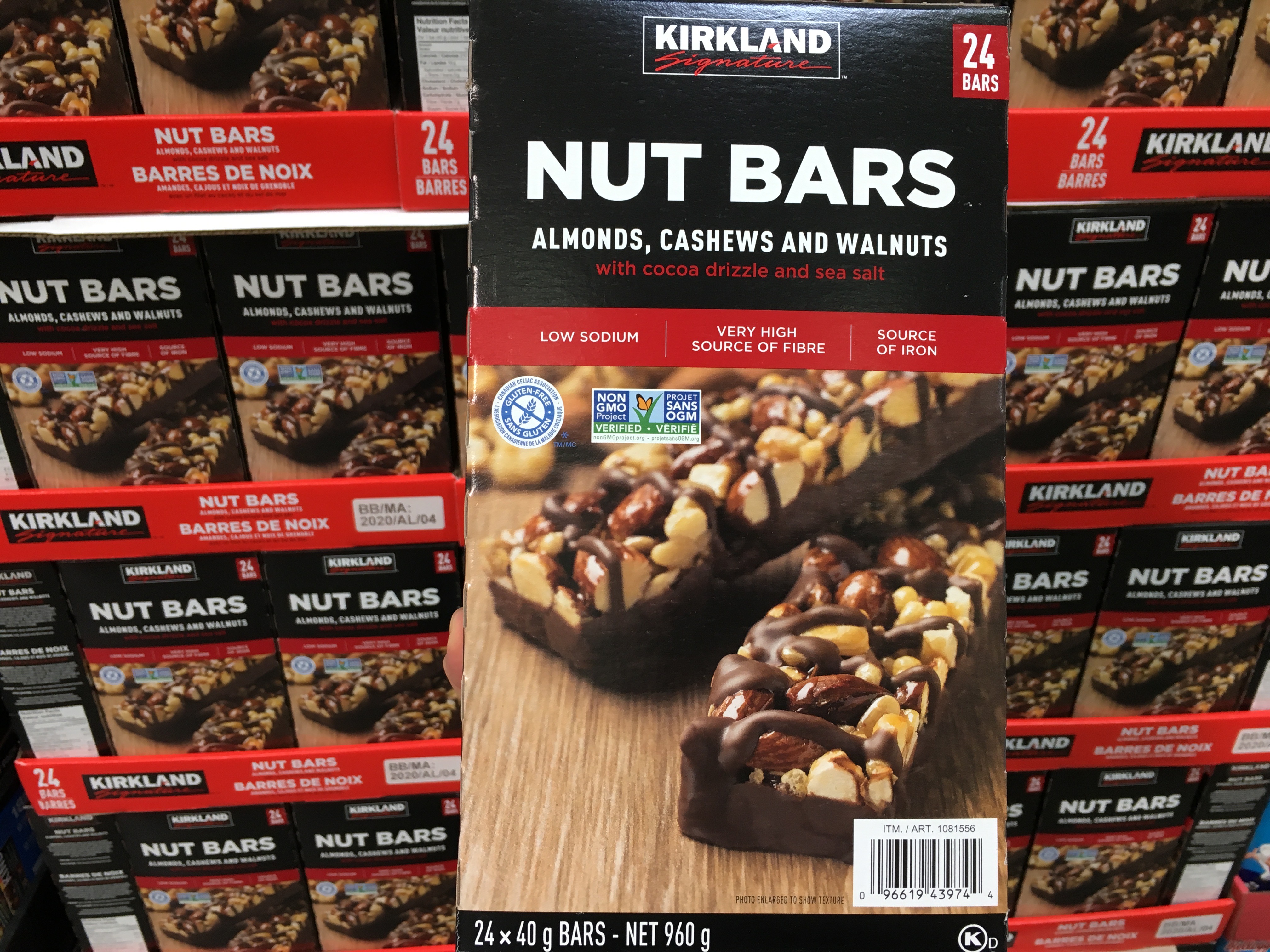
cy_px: 476
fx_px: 1064
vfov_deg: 48.2
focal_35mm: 29
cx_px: 635
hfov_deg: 61.7
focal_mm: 4.15
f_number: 2.2
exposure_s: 1/30
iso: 50
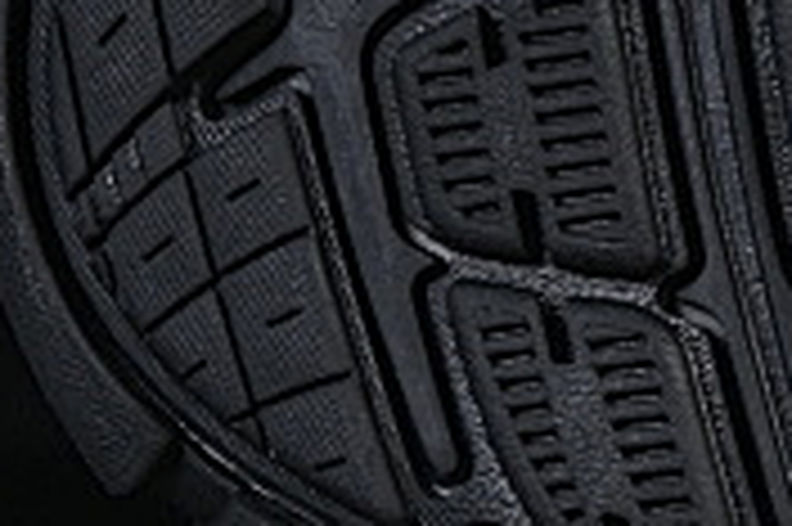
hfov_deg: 4.4
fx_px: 10132
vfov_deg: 3.0
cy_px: -184
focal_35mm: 461
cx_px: 1868
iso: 160
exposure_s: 1/60
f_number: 6.3
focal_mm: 50
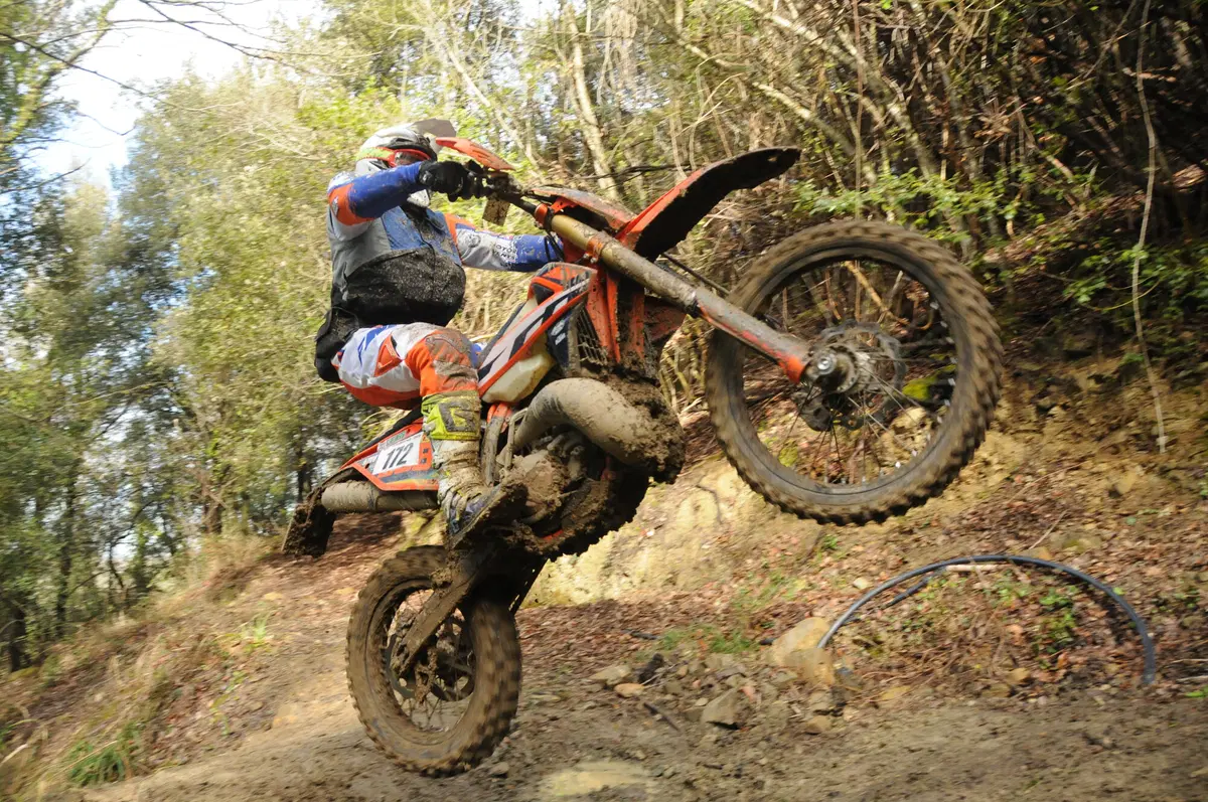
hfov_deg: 67.4
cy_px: 401
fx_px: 905
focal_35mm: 27
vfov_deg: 47.8
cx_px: 604
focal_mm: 18
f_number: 3.5
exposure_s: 1/640
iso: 800
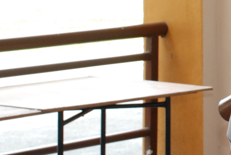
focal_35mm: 211
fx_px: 1357
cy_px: -48
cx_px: 374
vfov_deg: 6.5
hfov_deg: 9.4
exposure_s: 1/100
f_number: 8
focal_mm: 40
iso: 800
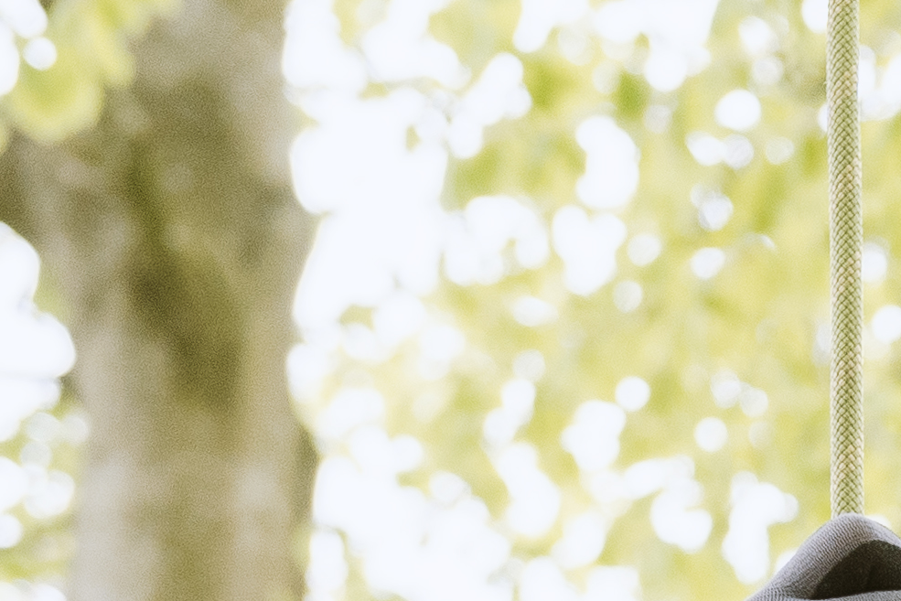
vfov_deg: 3.9
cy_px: 1510
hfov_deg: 5.8
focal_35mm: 343
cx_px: 2006
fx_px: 8585
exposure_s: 1/200
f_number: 4
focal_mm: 56
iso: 400
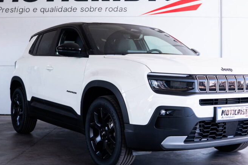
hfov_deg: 35.7
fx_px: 386
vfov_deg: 24.2
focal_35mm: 56
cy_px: 79
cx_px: 121
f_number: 2.8
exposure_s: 1/800
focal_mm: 24
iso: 500
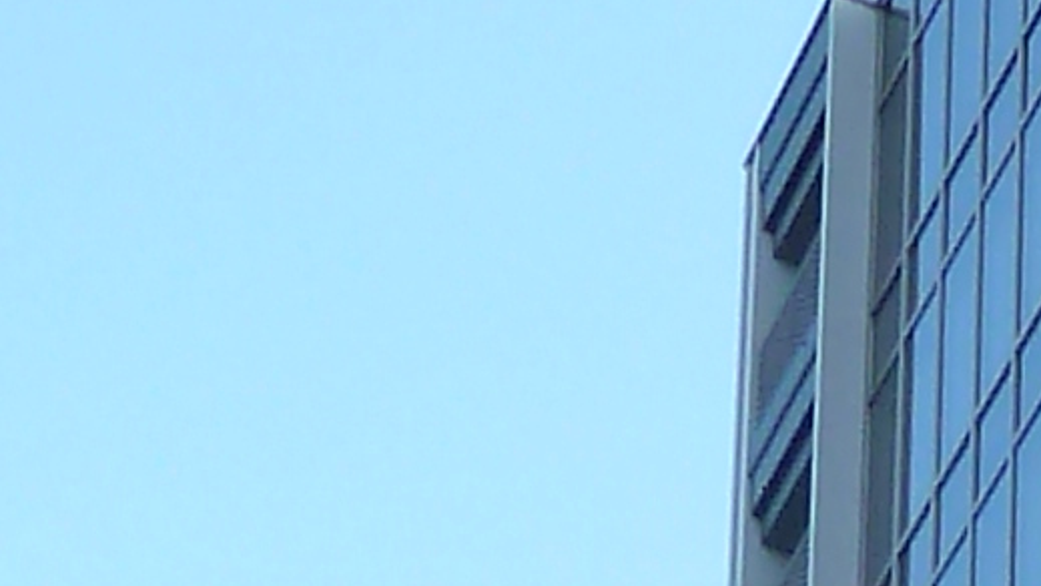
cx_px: 1789
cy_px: 2894
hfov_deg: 9.8
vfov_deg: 4.8
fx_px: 5797
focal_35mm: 210
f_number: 3.5
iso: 125
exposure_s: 1/125
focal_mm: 4.1
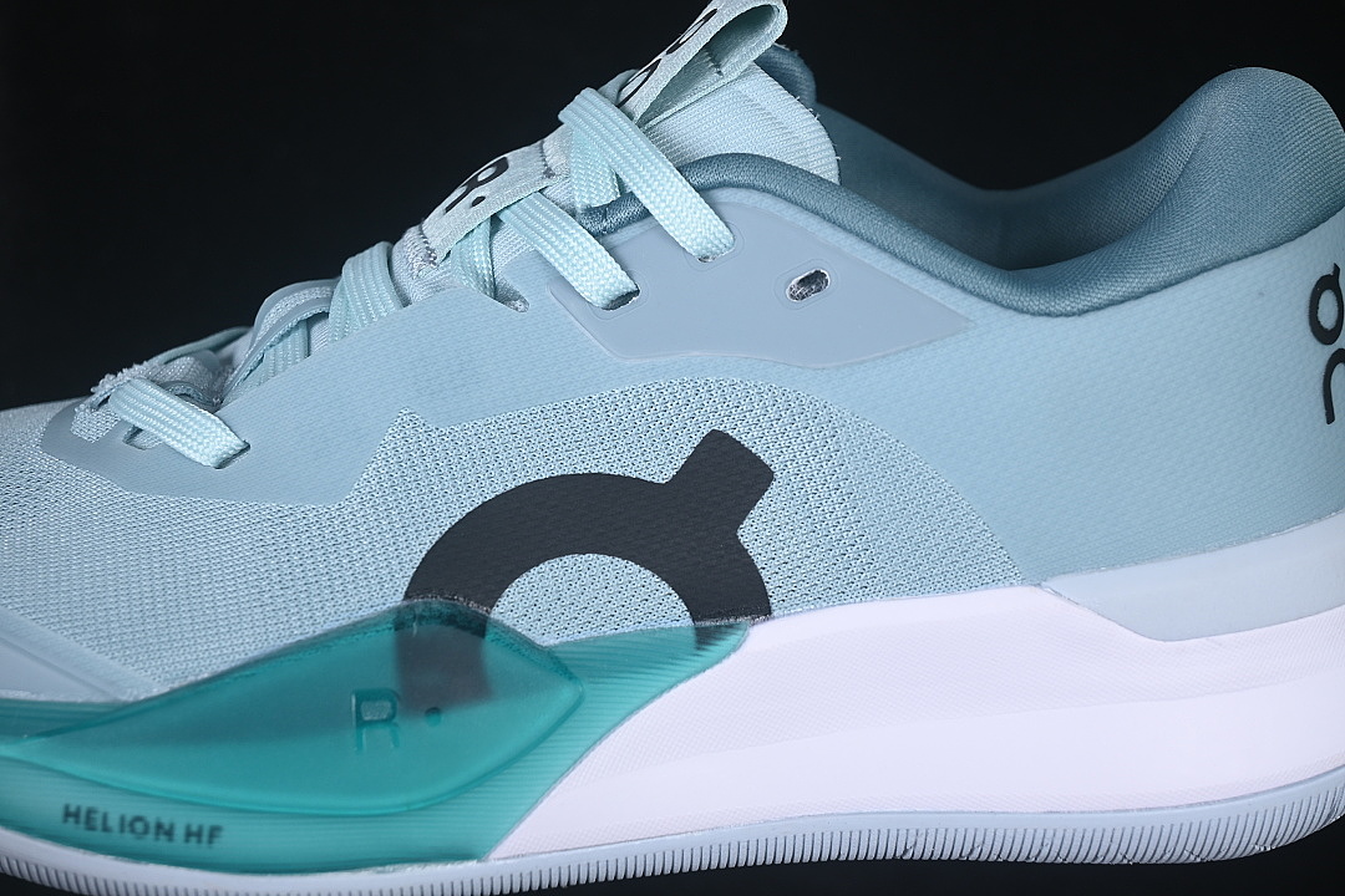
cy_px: 448
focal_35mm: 75
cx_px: 672
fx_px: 2802
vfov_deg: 18.2
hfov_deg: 27.0
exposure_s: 1/80
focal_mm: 50
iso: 160
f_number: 7.1
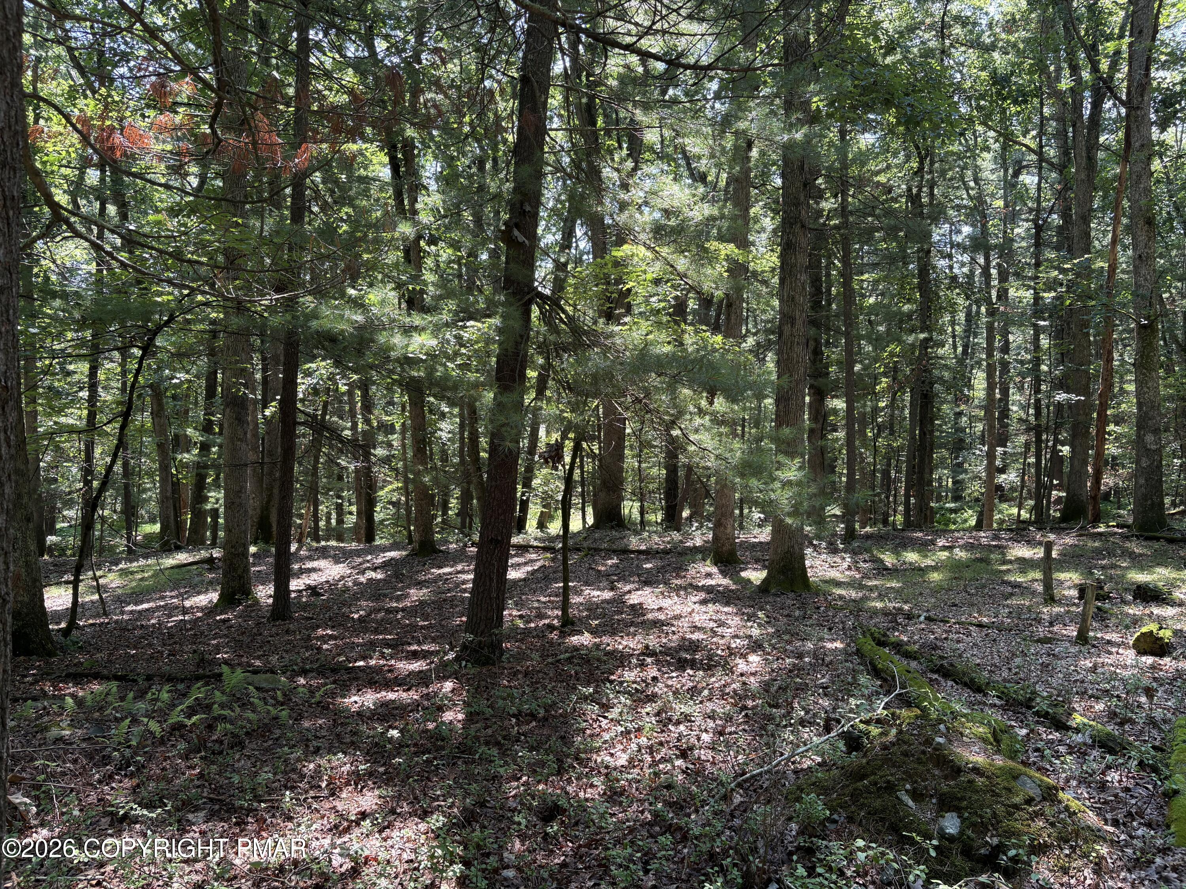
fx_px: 891
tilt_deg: -4.2
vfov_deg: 53.1
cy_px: 444
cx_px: 593
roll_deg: -1.4
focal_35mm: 26
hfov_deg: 67.3
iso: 50
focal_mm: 5.96
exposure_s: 1/121
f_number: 1.6
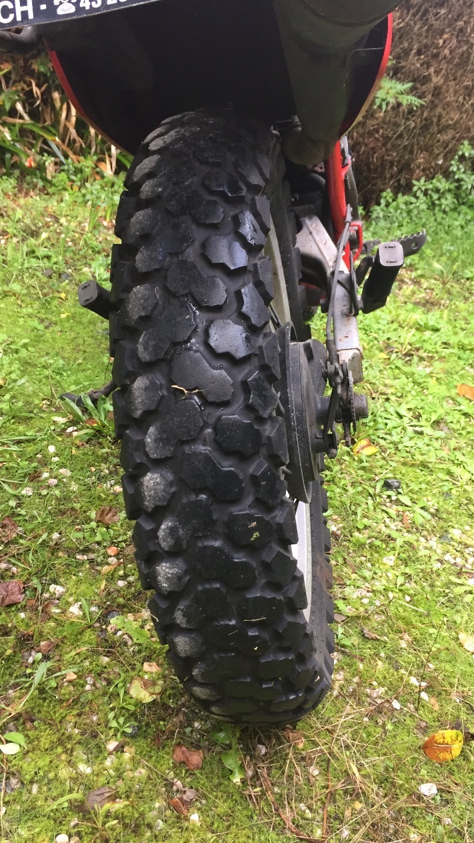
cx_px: 259
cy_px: 424
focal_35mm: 32
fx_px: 715
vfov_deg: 61.0
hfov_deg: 36.6
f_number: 2.2
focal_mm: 4.15
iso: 50
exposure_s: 1/33
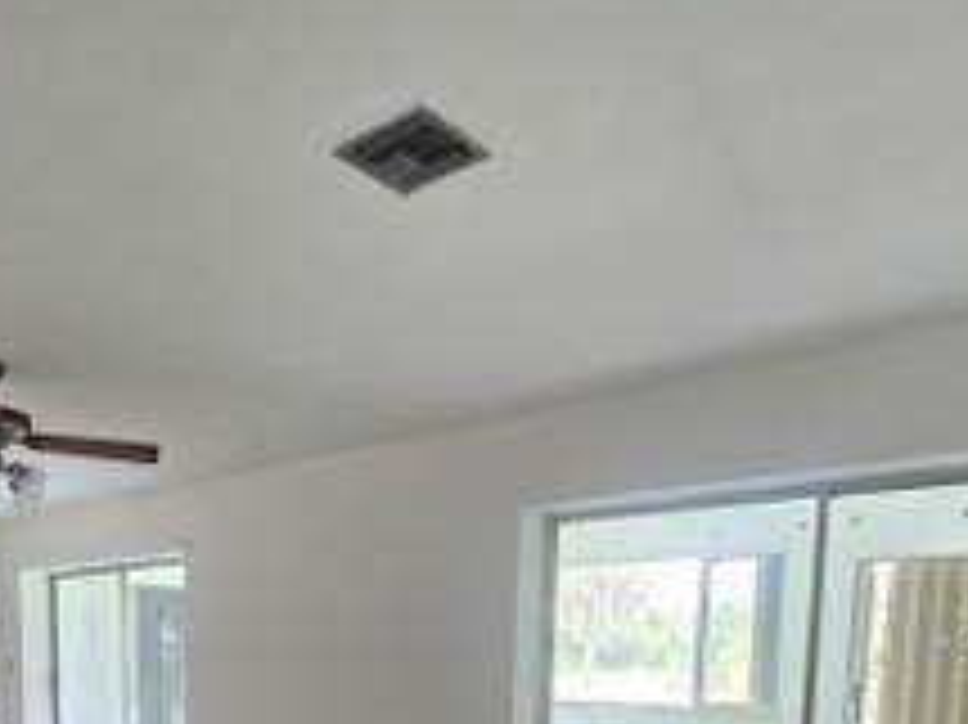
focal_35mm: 29
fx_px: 811
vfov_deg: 40.9
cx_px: 302
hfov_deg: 59.8
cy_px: 751
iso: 320
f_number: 2.2
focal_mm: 2.2
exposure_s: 1/60
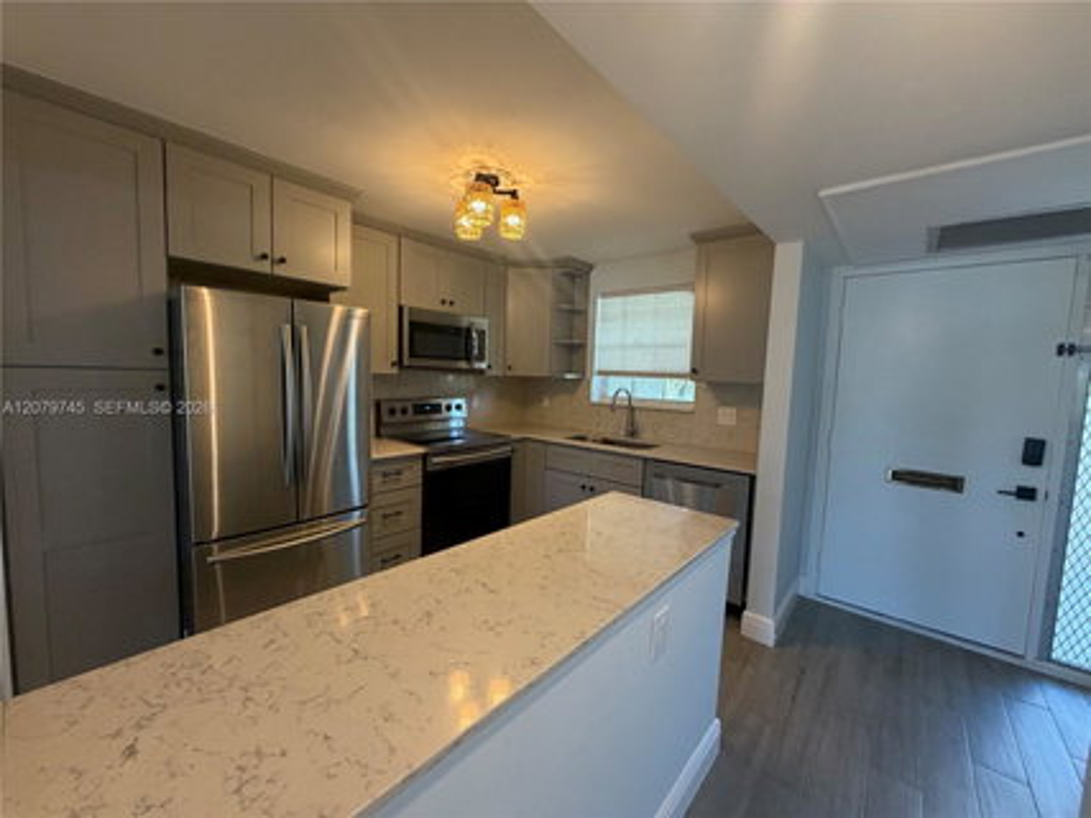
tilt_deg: -4.7
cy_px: 409
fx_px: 441
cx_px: 546
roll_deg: -1.6
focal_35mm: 14
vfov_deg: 85.6
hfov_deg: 102.1
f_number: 2.2
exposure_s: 1/60
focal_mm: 2.22
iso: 250
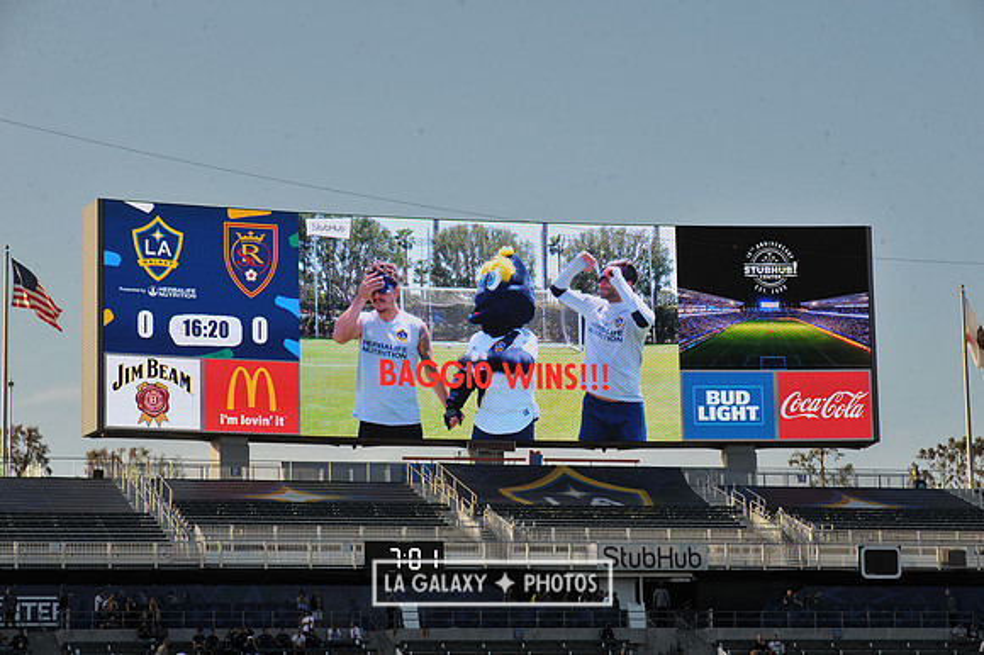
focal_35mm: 110
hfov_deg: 18.6
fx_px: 3005
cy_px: 328
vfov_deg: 12.4
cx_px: 492
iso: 400
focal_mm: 110
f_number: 11
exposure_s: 1/500
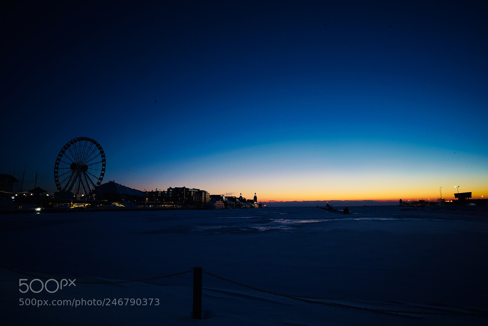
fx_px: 244
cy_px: 163
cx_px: 244
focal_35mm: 18
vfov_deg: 67.5
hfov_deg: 90.0
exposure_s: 2.5
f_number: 18
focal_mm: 18
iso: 100
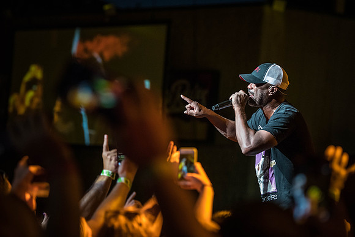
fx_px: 1278
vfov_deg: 10.6
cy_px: 109
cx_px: 192
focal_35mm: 130
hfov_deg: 15.8
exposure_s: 1/400
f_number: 2.8
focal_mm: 120
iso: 3200
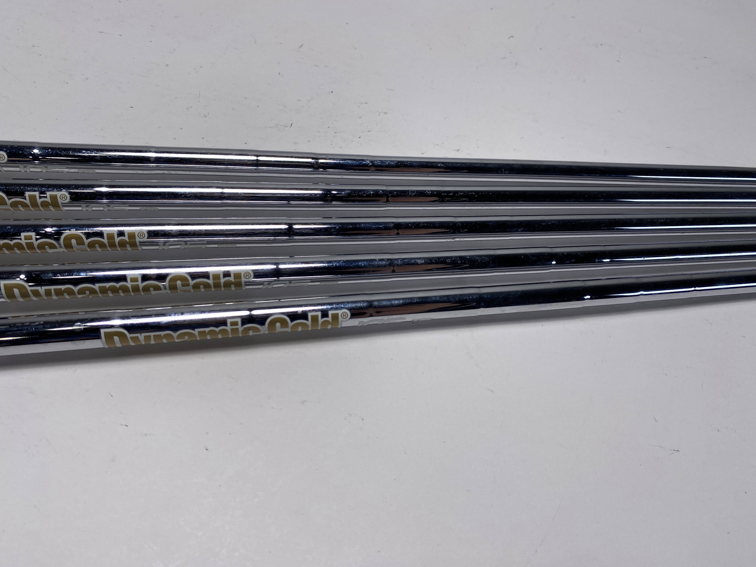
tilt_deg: -57.3
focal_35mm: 26
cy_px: 284
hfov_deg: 67.3
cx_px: 378
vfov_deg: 53.1
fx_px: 568
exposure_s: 1/633
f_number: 1.8
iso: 32
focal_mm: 4.25
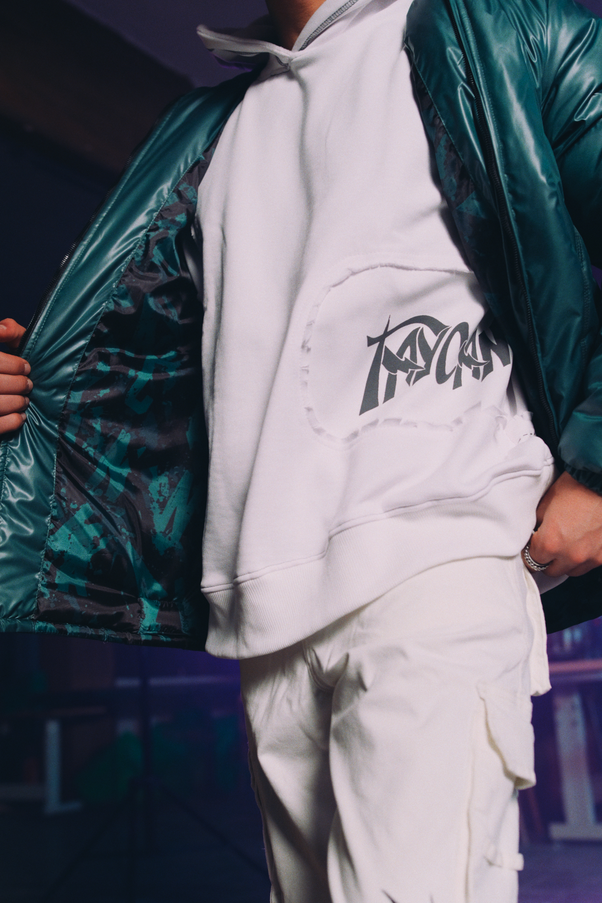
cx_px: 301
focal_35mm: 36
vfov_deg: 53.1
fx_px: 903
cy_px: 452
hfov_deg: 36.9
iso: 640
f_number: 2.5
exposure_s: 1/250
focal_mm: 24
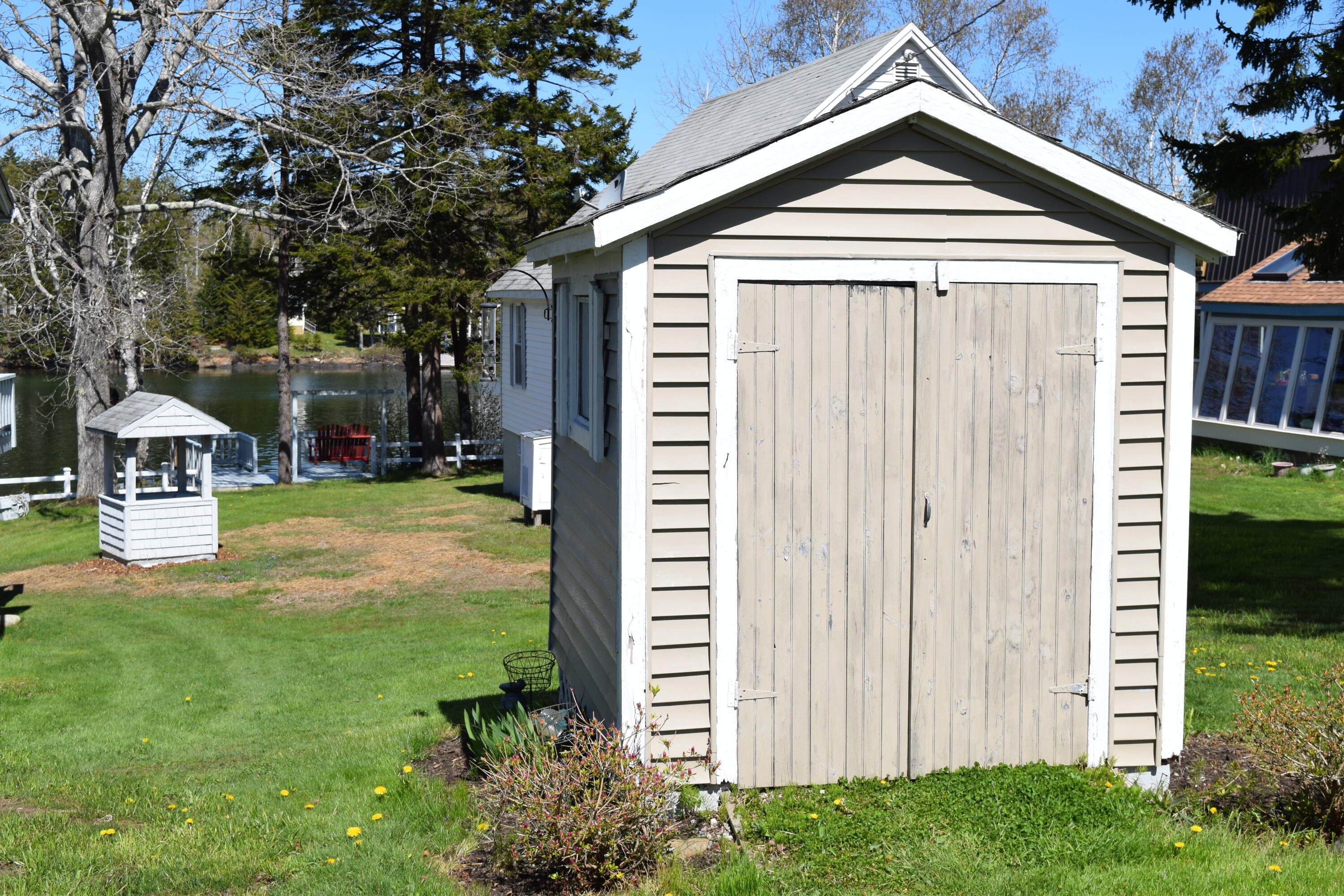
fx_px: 1736
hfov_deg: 42.3
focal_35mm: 46
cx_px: 672
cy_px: 448
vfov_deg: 28.9
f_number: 10
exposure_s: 1/400
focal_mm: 31
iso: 200
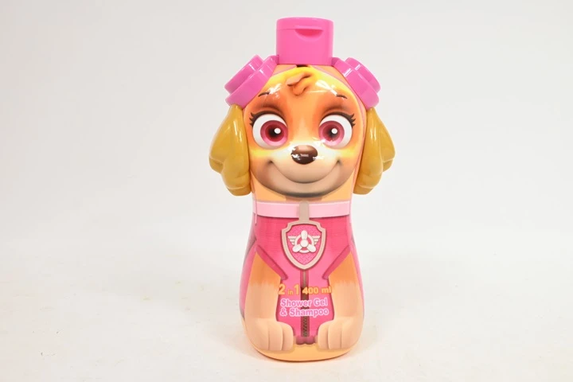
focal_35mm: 34
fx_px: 549
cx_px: 286
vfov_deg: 38.4
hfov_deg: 55.1
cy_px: 191
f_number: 7.1
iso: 1000
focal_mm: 23
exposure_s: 1/125
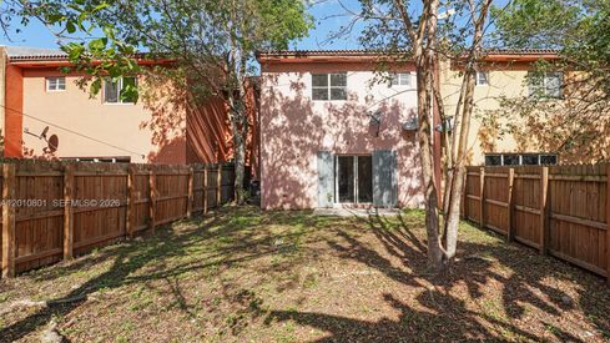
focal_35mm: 15
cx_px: 311
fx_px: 243
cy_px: 204
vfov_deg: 69.9
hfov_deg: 103.0
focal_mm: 14
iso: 100
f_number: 9
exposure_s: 1/100
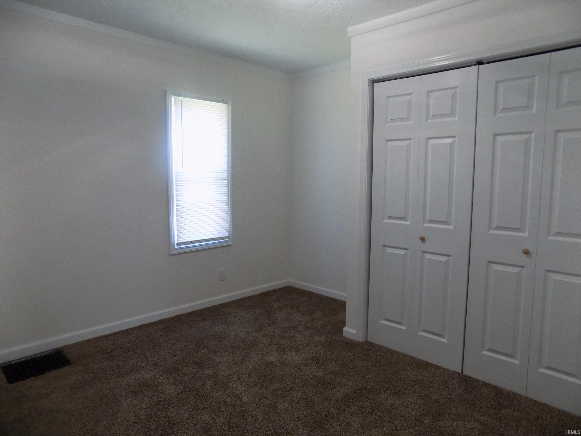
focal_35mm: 23
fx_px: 386
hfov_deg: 73.9
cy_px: 218
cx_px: 290
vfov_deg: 58.9
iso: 220
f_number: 3.1
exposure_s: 1/30
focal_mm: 4
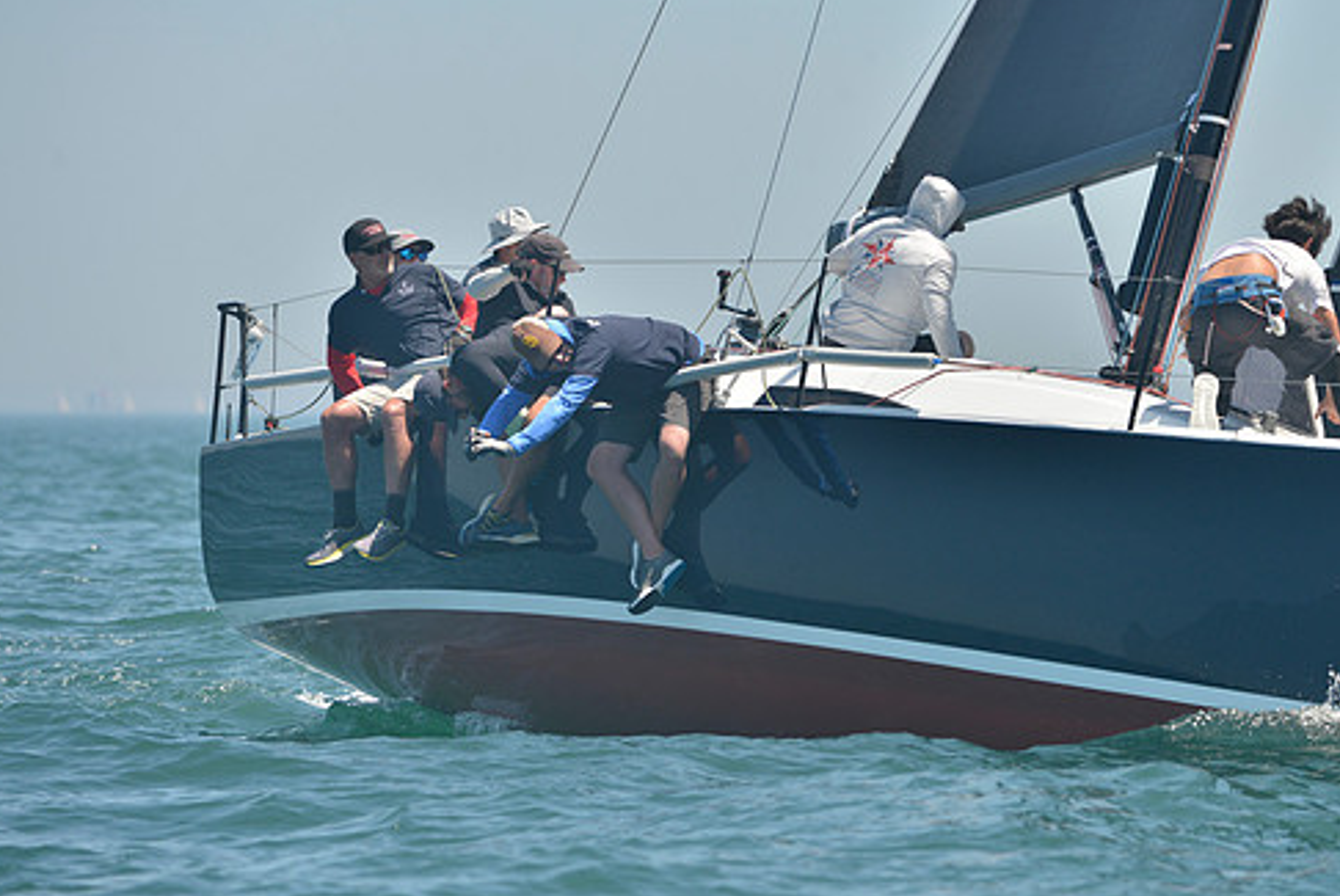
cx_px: 736
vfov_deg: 4.3
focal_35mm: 322
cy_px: 423
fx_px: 11996
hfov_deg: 6.4
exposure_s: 1/1000
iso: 280
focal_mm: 270
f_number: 6.3
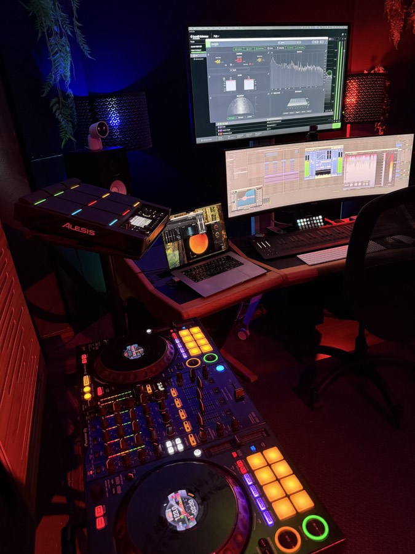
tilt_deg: -24.1
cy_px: 277
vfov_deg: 71.6
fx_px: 384
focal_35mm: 24
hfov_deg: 56.8
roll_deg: +4.4
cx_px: 208
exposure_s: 1/36
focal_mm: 6.76
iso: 1000
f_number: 1.78
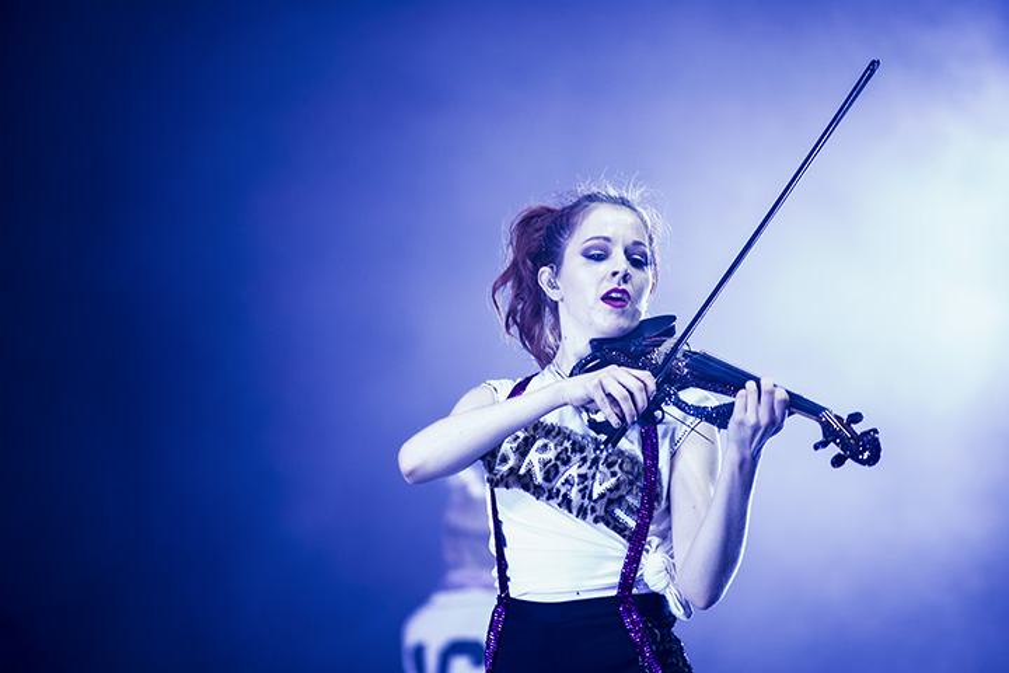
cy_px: 336
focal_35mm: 200
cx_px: 504
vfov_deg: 6.9
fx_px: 5605
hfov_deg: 10.3
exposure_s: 1/640
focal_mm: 200
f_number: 2.8
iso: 1600
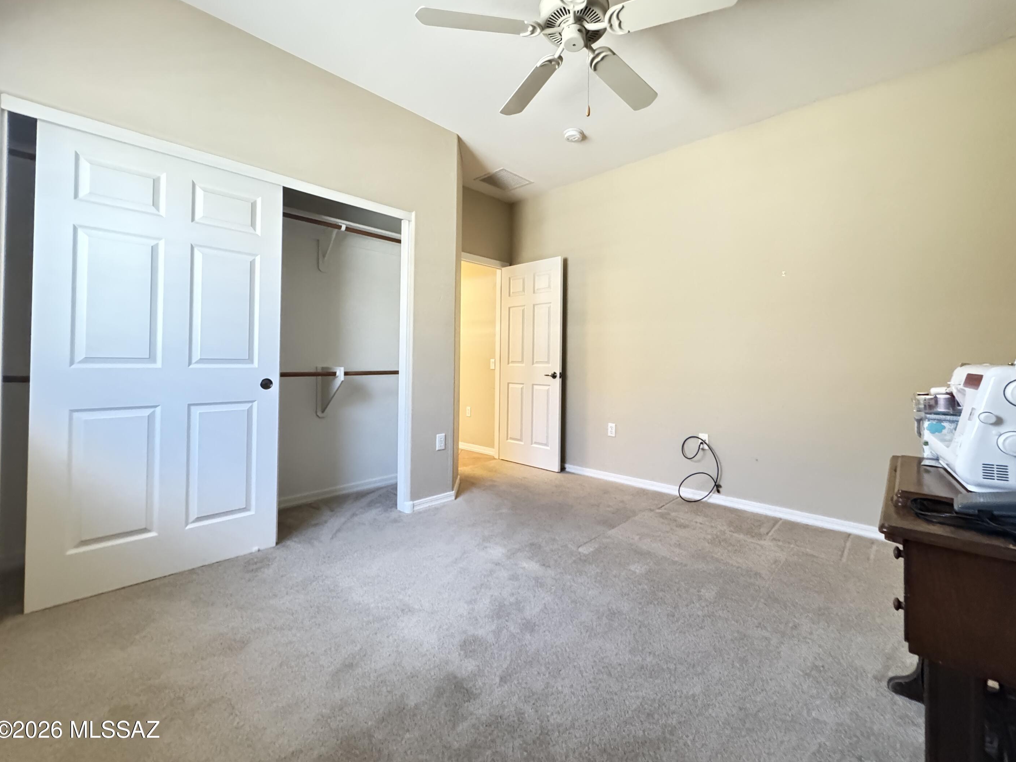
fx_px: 440
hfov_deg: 98.1
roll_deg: -0.7
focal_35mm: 15
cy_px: 359
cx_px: 537
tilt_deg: +0.6
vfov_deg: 81.7
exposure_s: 1/30
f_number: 2.2
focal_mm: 2.22
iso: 1600
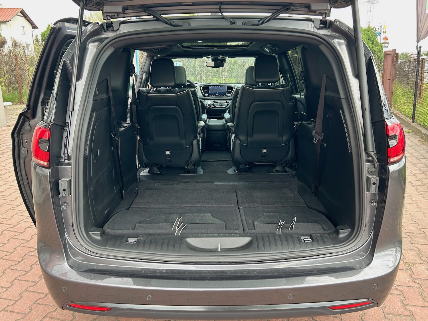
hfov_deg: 67.3
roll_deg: +1.8
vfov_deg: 53.1
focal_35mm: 26
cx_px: 214
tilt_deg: -11.7
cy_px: 160
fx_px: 321
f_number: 1.5
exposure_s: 1/198
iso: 40
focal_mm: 5.7
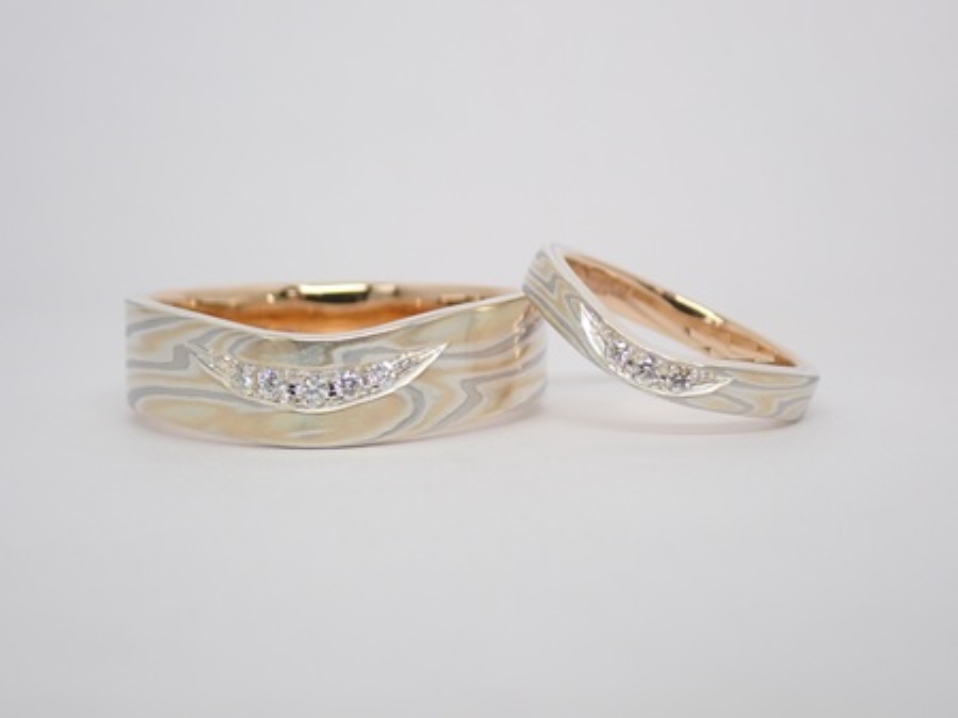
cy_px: 359
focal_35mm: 82
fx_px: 2268
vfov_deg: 18.0
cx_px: 479
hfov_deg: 23.8
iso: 200
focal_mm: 14.62
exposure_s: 1/125
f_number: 4.3
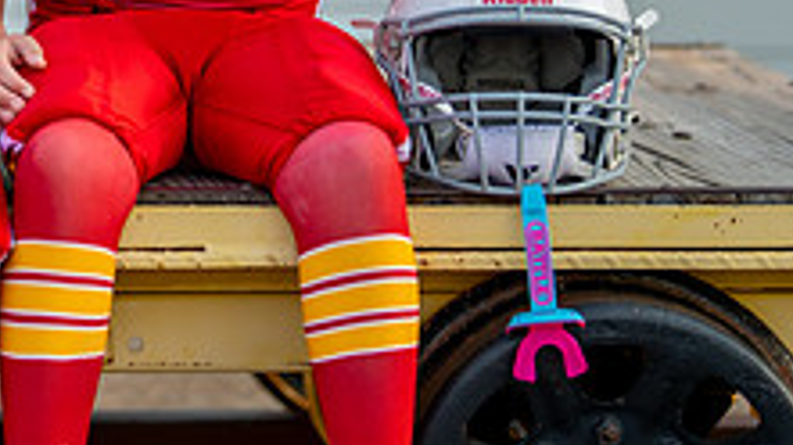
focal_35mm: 161
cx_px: -14
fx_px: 3383
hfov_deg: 13.2
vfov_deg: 7.4
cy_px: -218
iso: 200
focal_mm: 50
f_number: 1.2
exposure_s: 1/3200
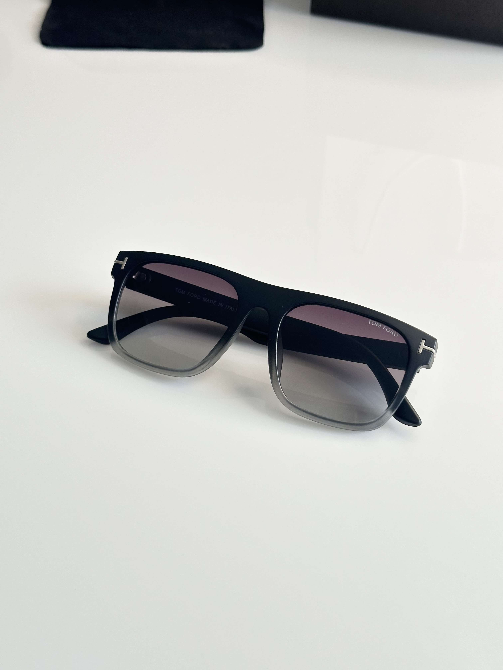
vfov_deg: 39.7
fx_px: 930
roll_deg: -1.2
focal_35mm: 48
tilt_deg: -43.7
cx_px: 252
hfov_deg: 30.3
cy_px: 335
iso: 80
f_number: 1.78
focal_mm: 6.86
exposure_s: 1/73
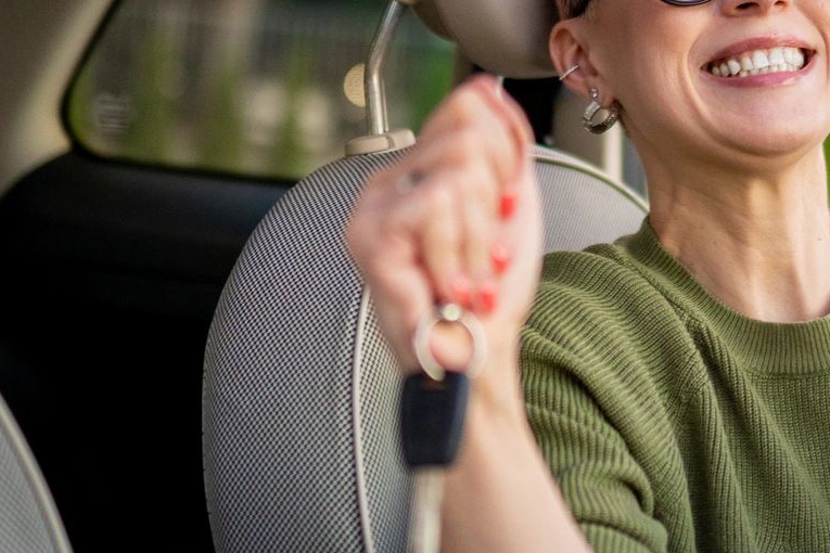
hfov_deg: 20.2
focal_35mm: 97
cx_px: 886
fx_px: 2236
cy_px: 115
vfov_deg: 14.0
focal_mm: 35
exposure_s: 1/250
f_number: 1.4
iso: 800
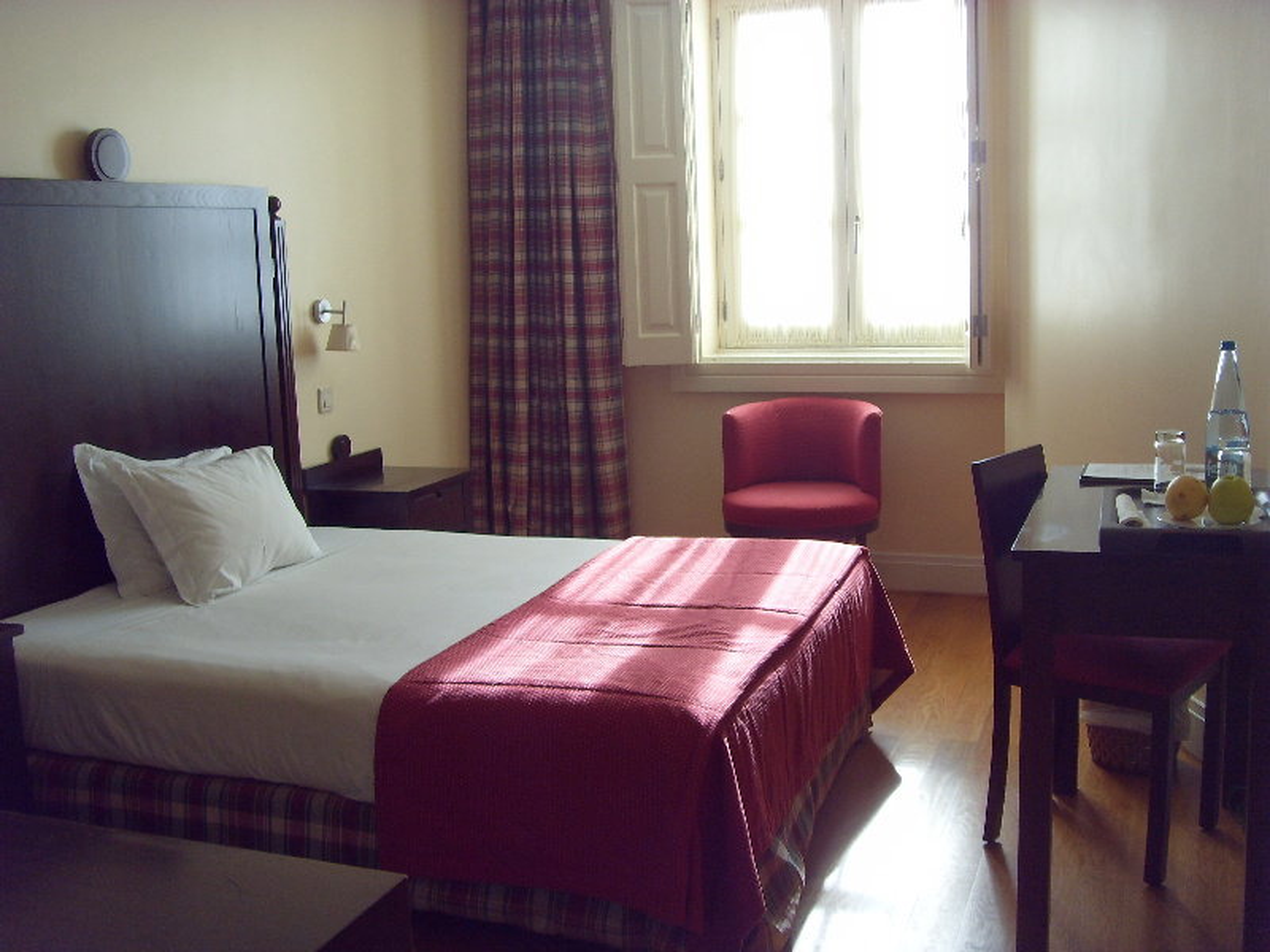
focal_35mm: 39
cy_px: 476
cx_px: 635
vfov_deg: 36.8
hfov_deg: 47.9
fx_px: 1431
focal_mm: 6.6
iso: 100
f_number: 3.5
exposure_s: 1/60
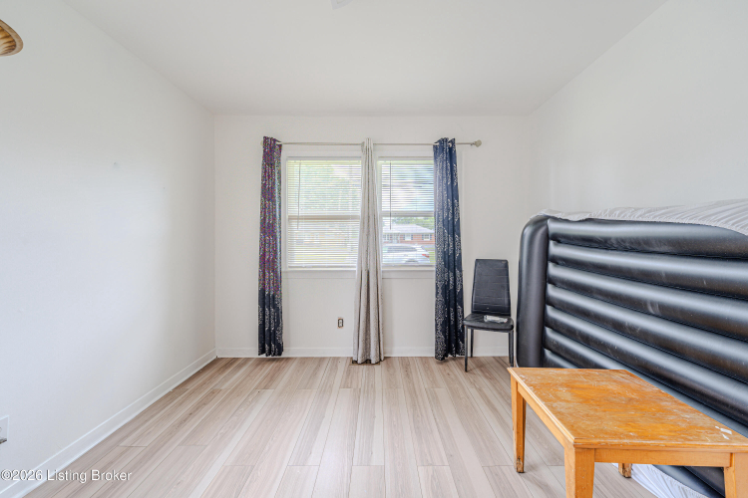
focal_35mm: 14
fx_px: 291
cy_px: 249
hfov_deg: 104.3
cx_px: 374
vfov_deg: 81.2
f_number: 7.1
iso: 100
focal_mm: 14
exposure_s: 1/60
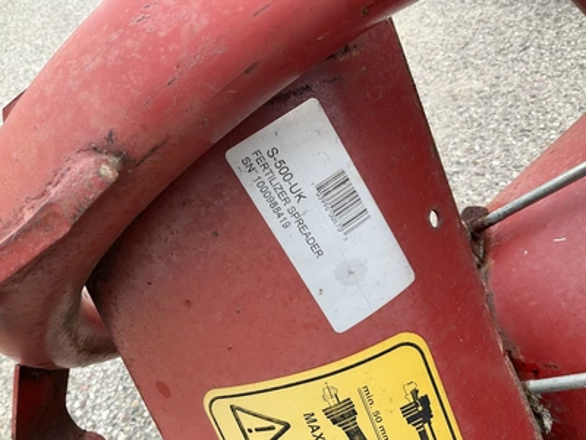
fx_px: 491
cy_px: 220
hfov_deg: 61.7
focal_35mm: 29
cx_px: 293
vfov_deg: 48.2
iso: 20
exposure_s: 1/149
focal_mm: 3
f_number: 1.8
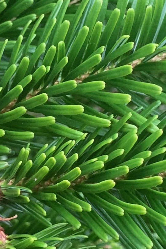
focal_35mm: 134
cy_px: 135
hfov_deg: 10.1
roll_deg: +1.7
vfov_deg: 15.3
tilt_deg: -38.2
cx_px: -5
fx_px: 928
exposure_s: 1/117
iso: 100
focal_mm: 4.25
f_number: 1.8
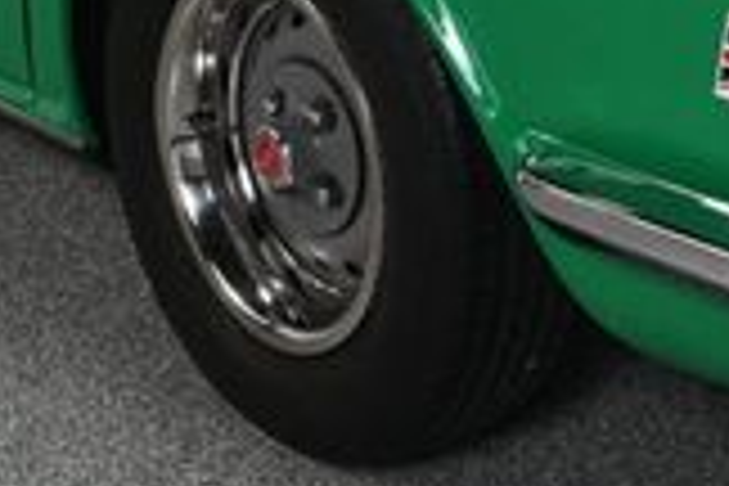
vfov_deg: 10.2
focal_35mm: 130
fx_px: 2632
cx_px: 603
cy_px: -220
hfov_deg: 15.6
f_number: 10
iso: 100
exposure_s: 1/160
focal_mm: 22
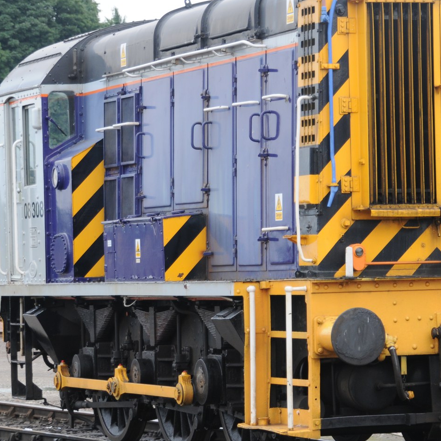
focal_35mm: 202
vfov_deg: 8.7
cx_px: 272
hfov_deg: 8.7
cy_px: 198
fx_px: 2912
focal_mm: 78
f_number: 6.3
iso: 250
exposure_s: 1/250
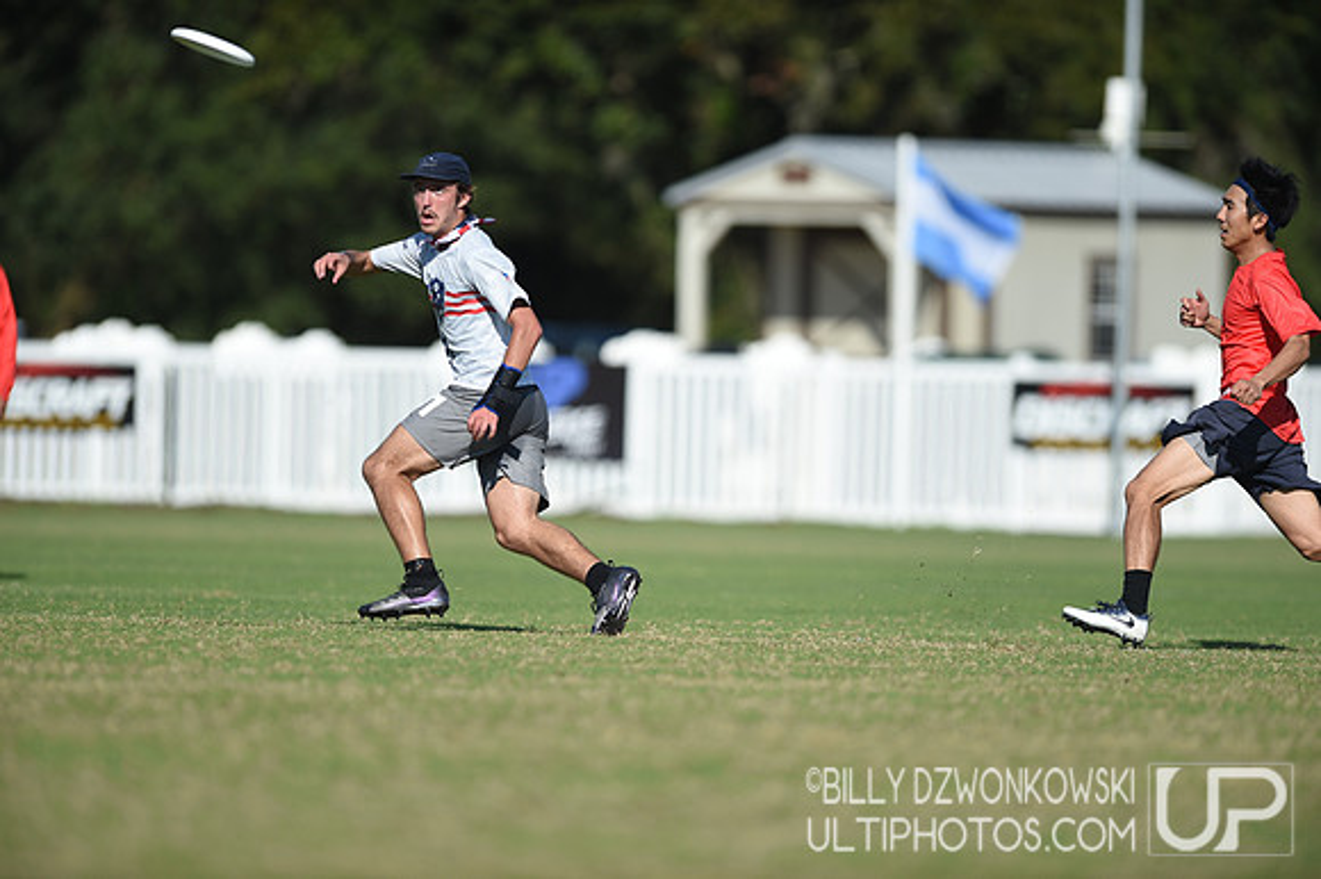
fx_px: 14669
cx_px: 660
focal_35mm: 400
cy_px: 440
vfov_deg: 3.4
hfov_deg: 5.2
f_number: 3.5
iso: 100
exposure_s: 1/2500
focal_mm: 400
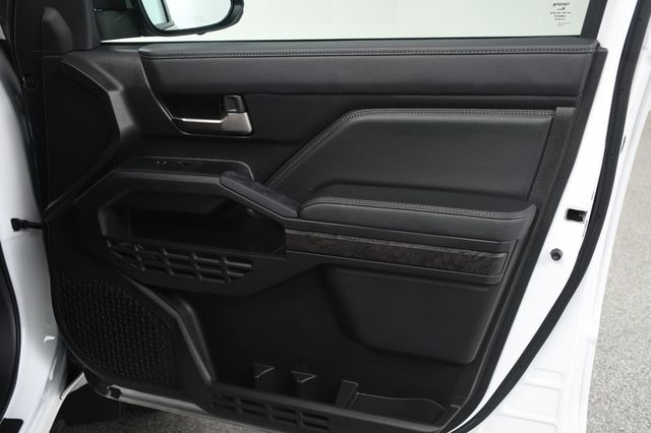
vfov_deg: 36.8
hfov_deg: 53.2
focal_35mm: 36
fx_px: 651
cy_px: 216
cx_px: 326
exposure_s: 1/160
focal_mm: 24
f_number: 6.3
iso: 100
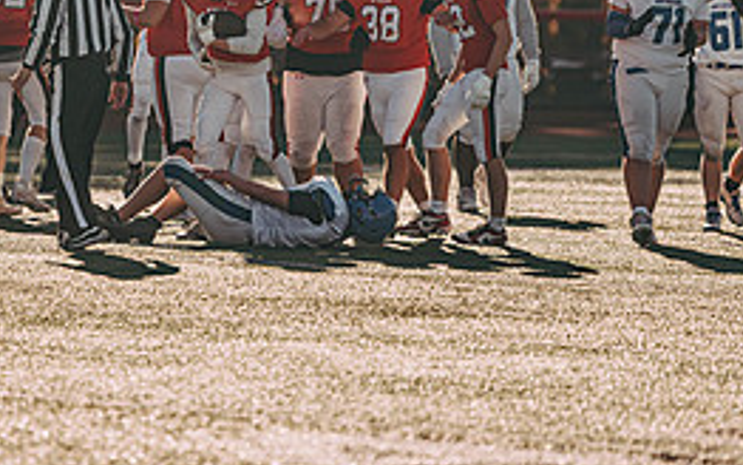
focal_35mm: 452
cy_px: -41
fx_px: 9157
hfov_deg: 4.6
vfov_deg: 2.9
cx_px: 318
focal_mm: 200
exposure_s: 1/3200
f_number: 2.8
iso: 125
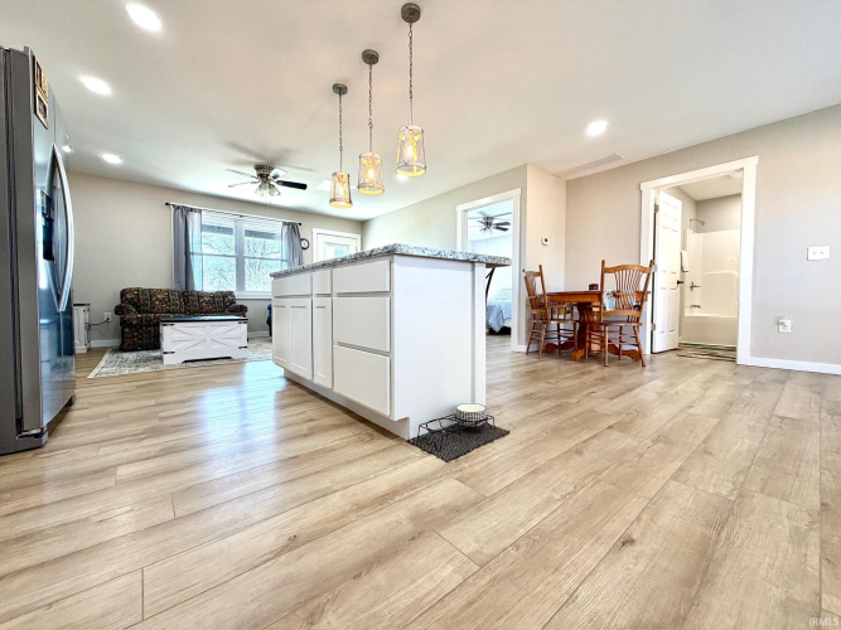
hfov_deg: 102.1
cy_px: 315
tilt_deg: -1.9
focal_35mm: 14
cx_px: 420
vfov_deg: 85.7
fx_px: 340
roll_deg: +0.7
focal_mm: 2.22
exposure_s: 1/120
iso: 125
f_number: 2.2
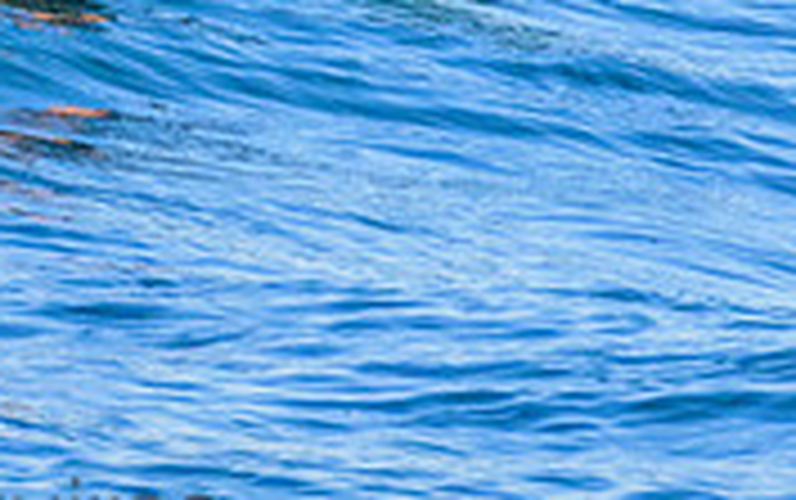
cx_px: 363
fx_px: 79756
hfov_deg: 0.6
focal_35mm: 3673
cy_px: -323
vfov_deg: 0.4
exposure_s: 1/2000
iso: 2200
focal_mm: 800
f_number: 11
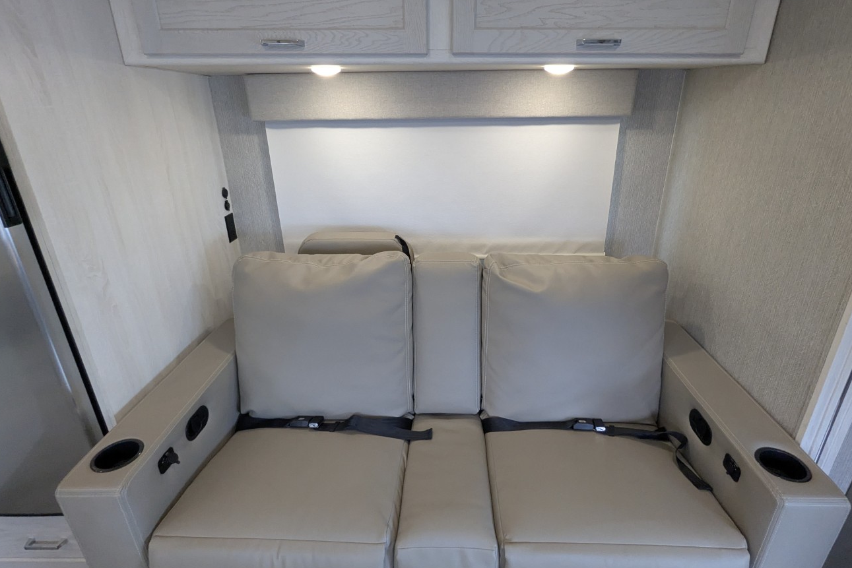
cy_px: 279
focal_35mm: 18
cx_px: 441
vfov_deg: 67.4
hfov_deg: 90.0
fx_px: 426
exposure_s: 1/168
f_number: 2.2
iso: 438
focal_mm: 2.35
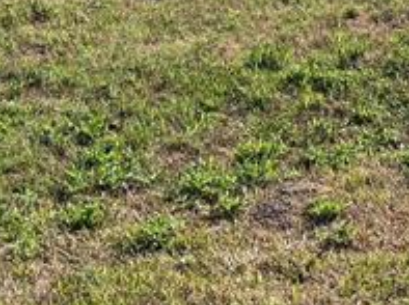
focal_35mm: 125
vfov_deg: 11.4
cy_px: -122
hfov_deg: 14.1
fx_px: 1474
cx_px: 725
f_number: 1.78
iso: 100
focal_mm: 6.76
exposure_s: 1/3953
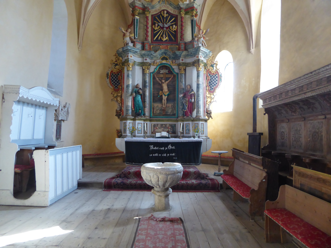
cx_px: 166
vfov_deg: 54.9
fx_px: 239
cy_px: 124
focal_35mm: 25
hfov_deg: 69.4
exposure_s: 1/50
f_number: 3.3
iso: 400
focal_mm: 4.3
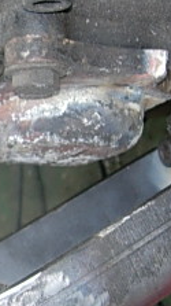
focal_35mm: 119
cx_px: -88
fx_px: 962
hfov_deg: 9.8
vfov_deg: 18.0
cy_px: 196
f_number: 2.8
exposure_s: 1/32
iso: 79
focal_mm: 7.8
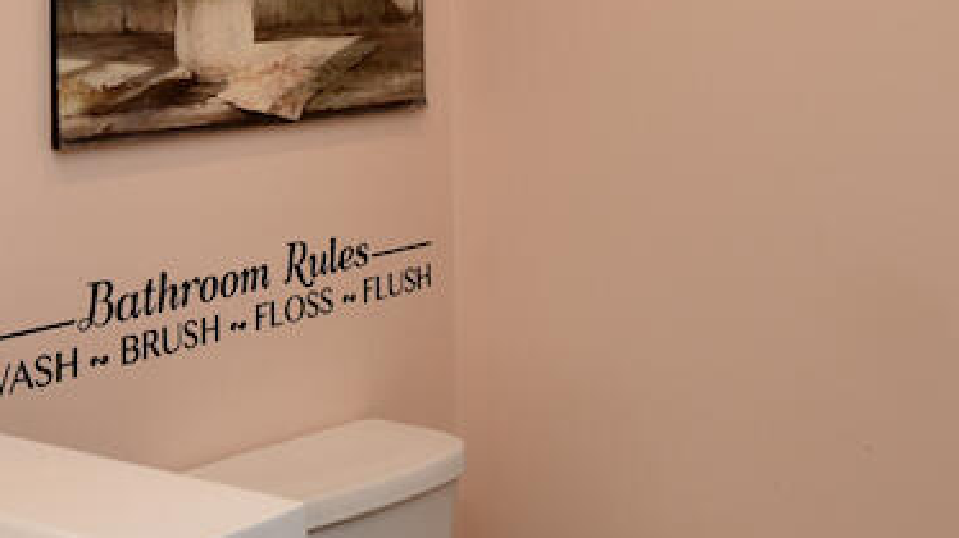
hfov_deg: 34.3
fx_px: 1550
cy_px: -63
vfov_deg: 18.9
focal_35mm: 61
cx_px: 549
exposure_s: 1/60
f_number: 4.5
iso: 125
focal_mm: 17
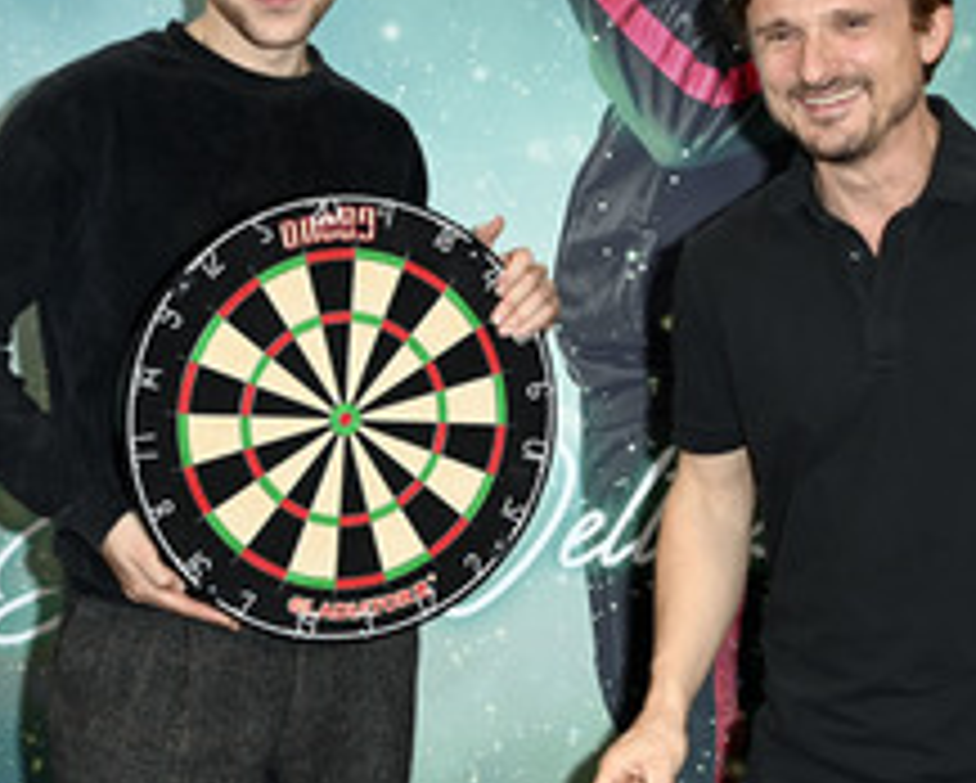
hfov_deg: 17.6
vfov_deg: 14.2
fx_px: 3151
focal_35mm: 109
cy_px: 342
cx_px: 560
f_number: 5.6
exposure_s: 1/200
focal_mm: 56
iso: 500
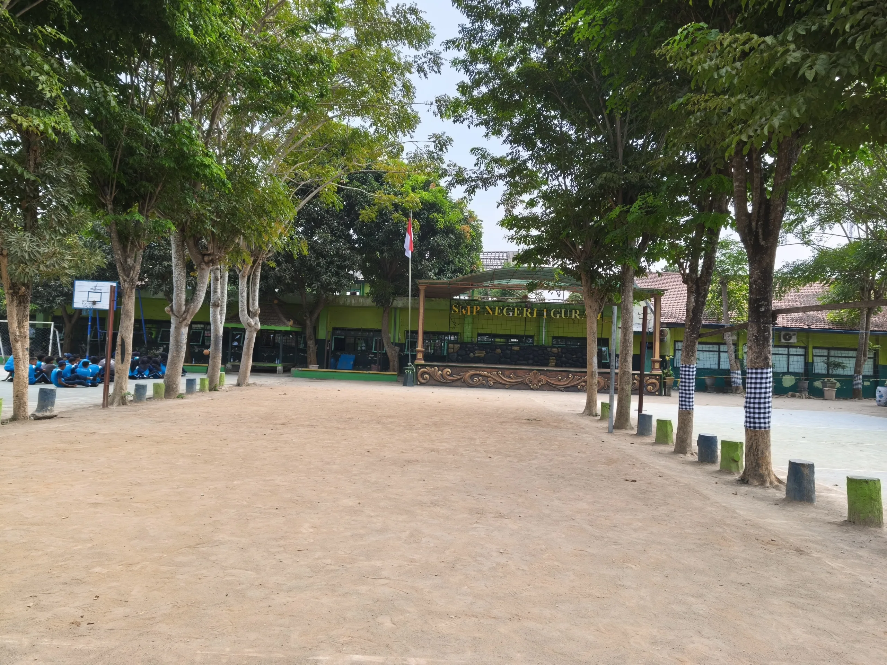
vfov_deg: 58.9
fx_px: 589
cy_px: 332
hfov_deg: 73.9
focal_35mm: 23
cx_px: 444
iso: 50
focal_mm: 5.35
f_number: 1.7
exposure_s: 1/213
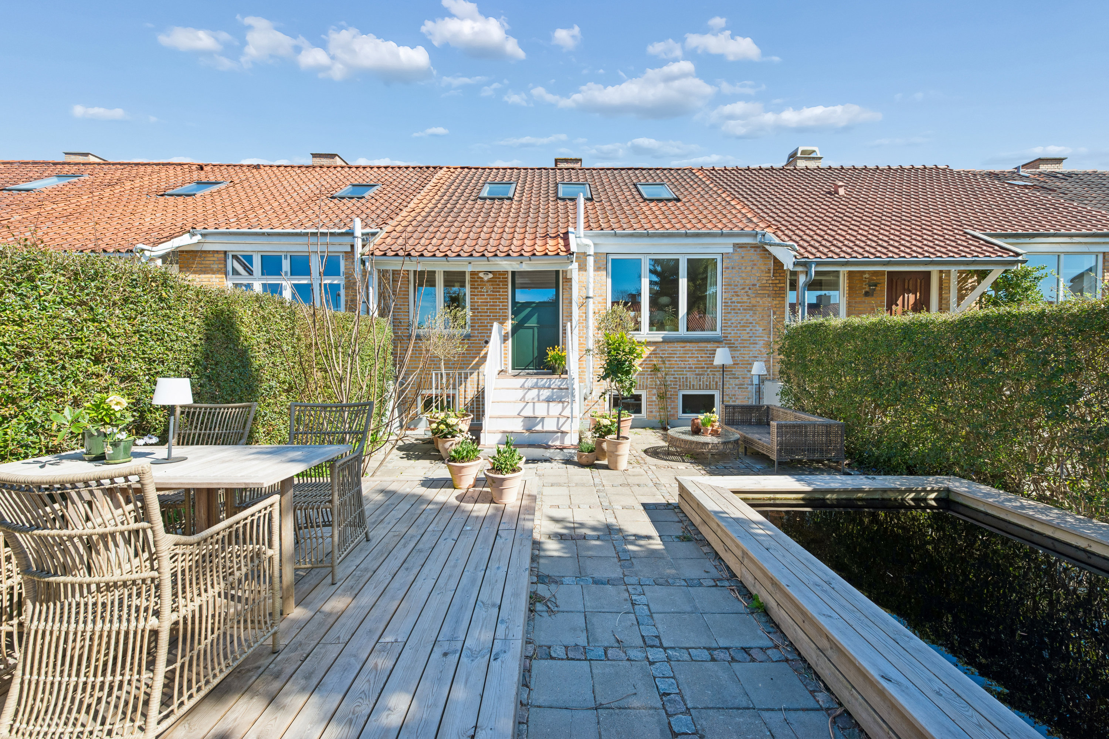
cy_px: 370
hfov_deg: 104.3
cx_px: 554
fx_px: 431
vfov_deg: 81.2
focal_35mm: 14
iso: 200
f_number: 11
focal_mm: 14
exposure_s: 1/125
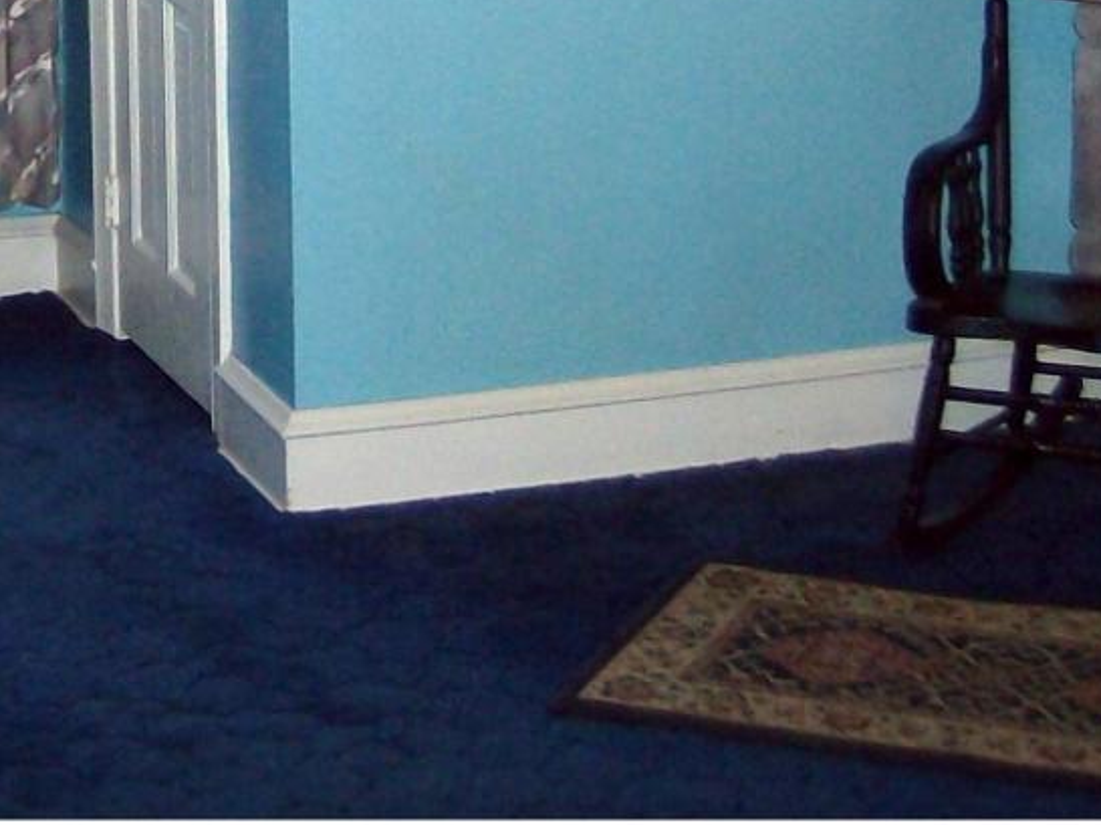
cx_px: -2
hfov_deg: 20.0
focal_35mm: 95
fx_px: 3020
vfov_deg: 14.8
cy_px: -262
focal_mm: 6
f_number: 2.8
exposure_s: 1/60
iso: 200
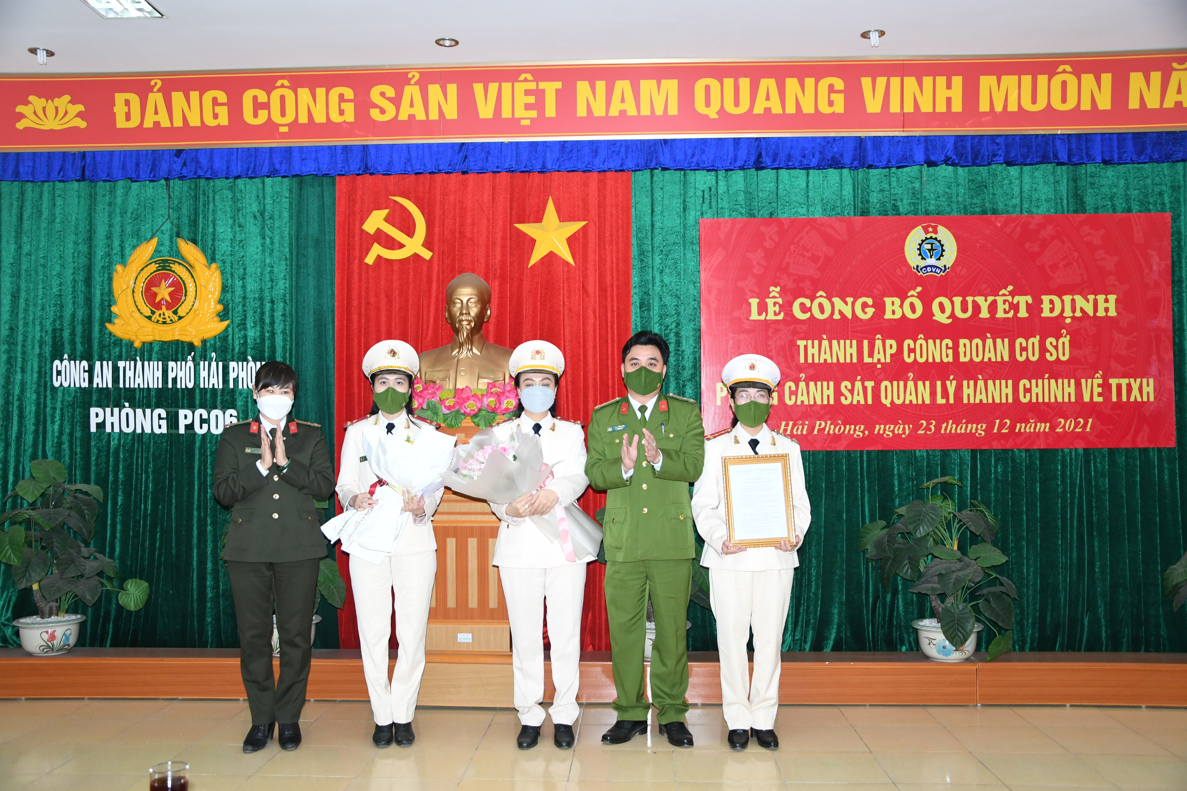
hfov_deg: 57.2
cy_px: 396
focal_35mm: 33
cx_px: 594
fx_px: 1088
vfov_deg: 40.0
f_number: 4
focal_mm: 22
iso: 1250
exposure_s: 1/200
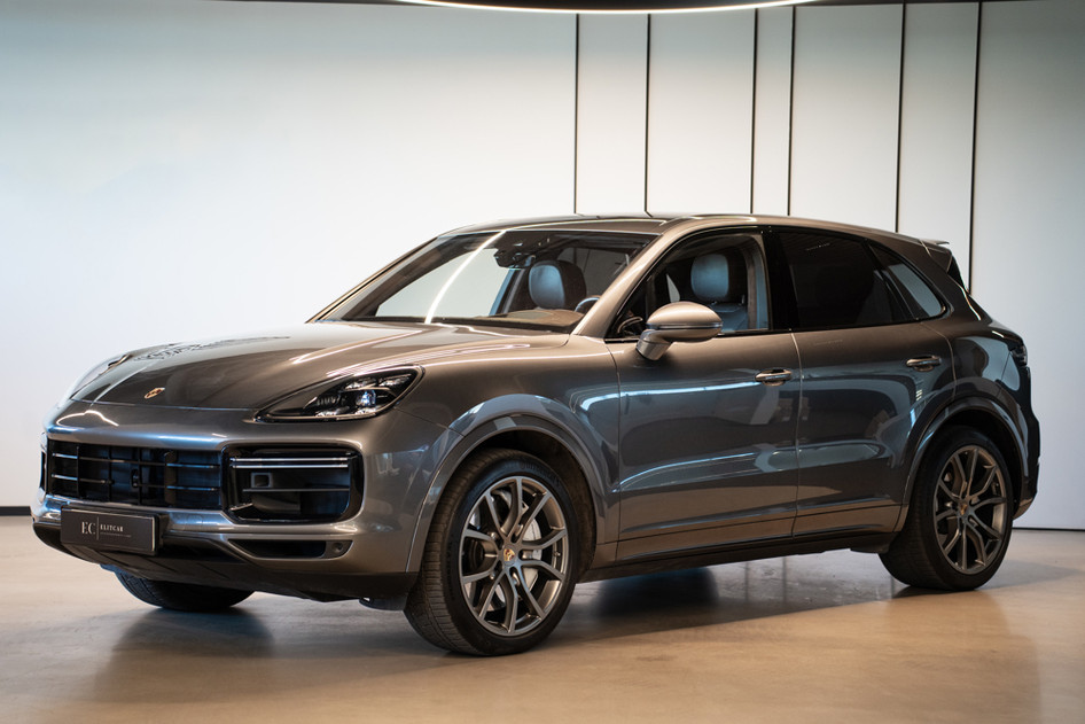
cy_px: 362
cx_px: 542
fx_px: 2261
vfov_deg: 18.2
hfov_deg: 27.0
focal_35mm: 75
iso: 1000
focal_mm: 75
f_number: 2.8
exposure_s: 1/100
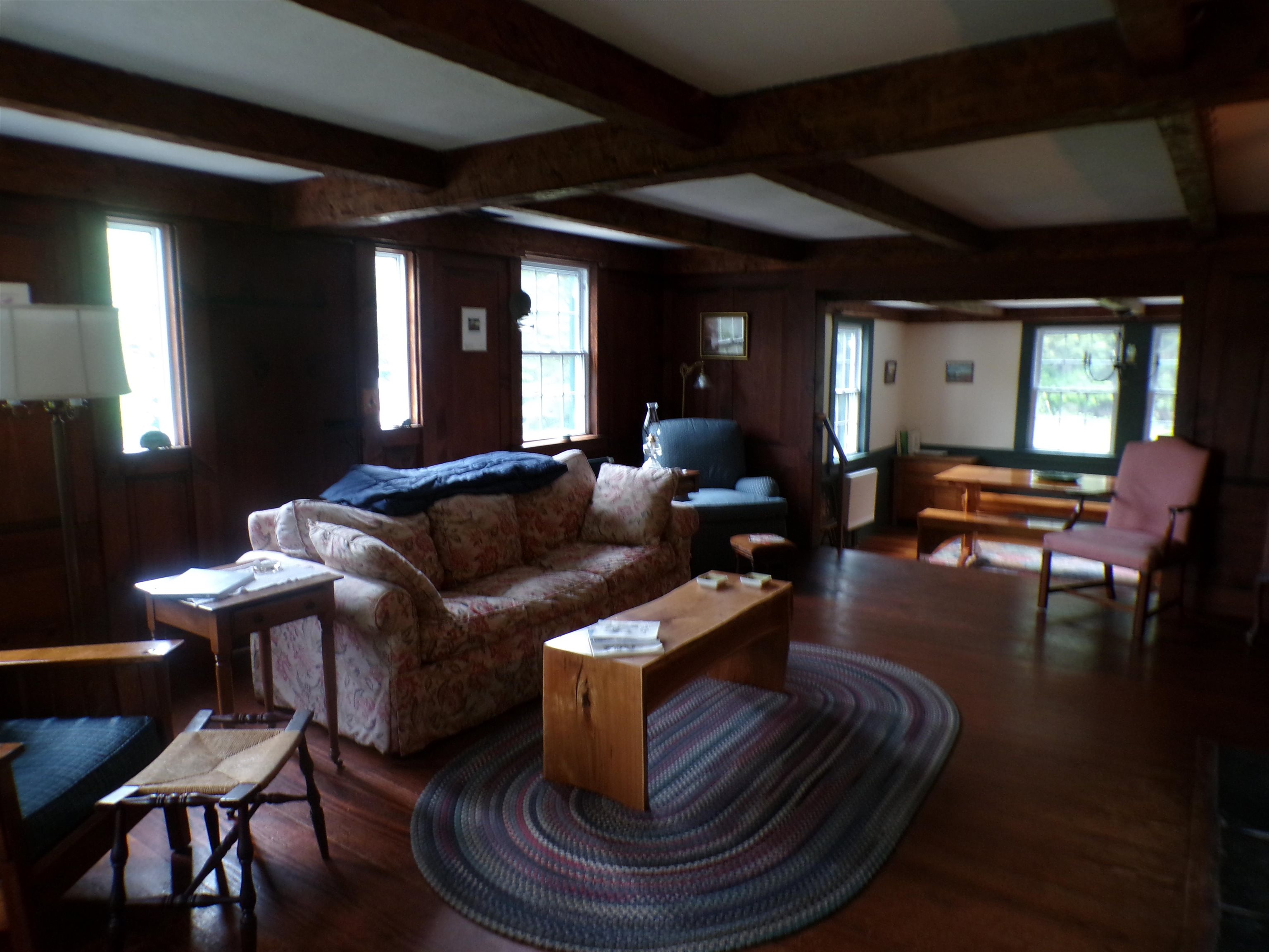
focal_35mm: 24
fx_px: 880
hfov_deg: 71.6
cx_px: 634
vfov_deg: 56.8
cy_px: 476
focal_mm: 4.3
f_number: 3
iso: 330
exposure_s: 1/17
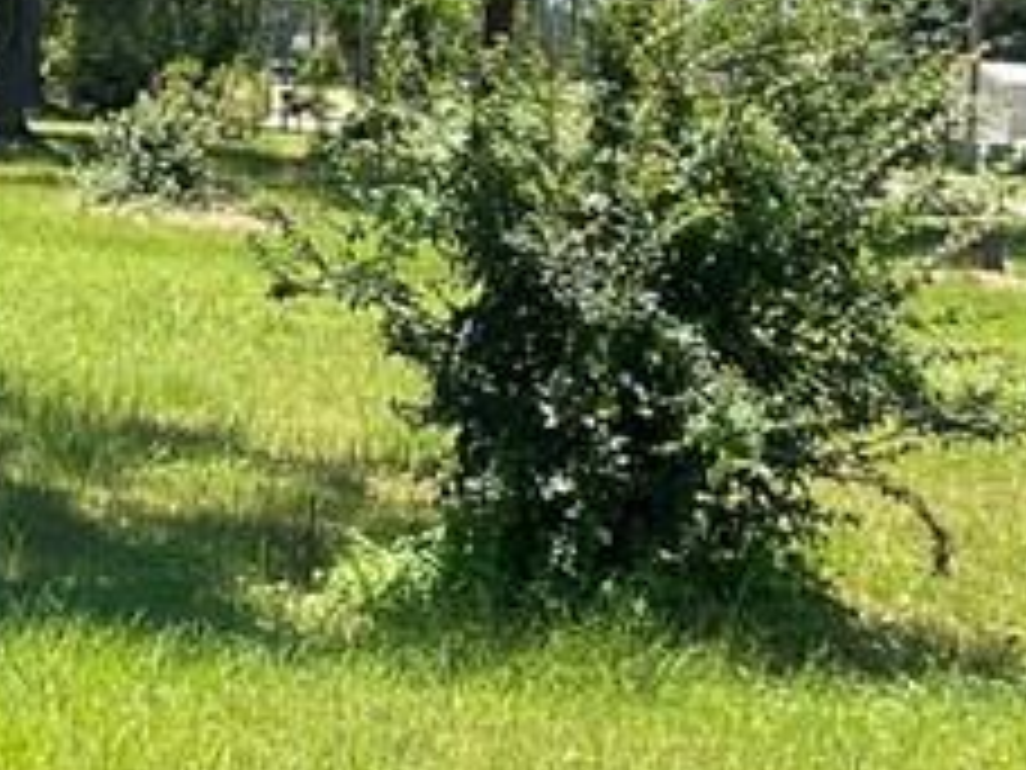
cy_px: -72
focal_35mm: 130
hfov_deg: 14.8
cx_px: -140
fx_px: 3853
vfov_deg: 11.2
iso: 16
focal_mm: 3
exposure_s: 1/842
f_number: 1.8
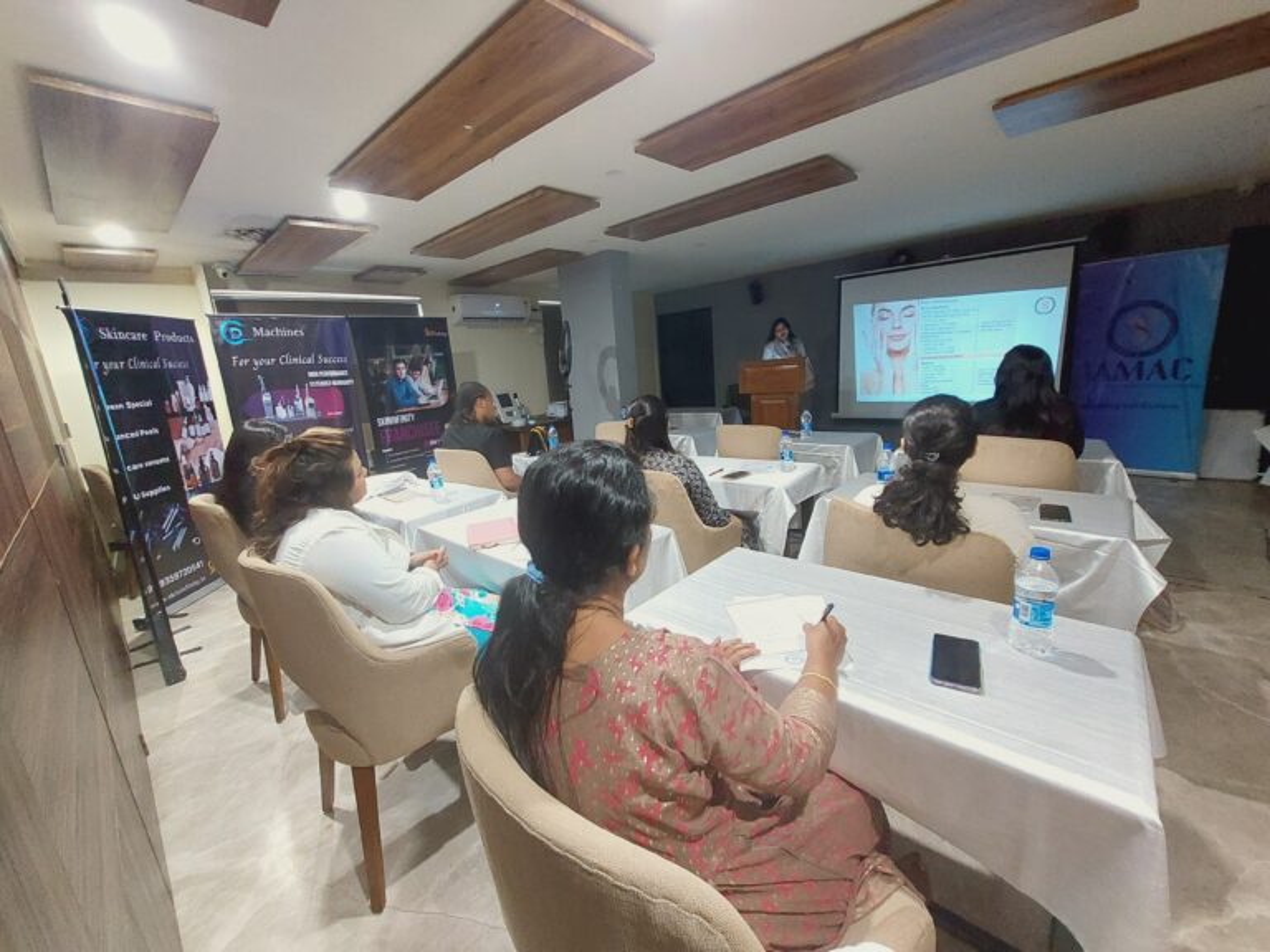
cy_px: 476
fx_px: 477
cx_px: 635
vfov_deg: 89.9
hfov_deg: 106.2
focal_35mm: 13
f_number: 2.2
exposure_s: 1/24
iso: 640
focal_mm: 1.74
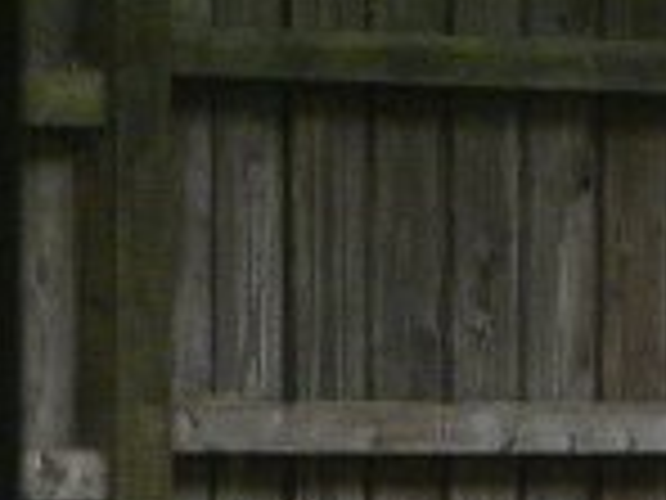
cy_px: 856
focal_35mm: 702
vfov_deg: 2.1
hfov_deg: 2.8
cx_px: 1035
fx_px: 13506
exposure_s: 1/130
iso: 356
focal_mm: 28.8
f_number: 4.5
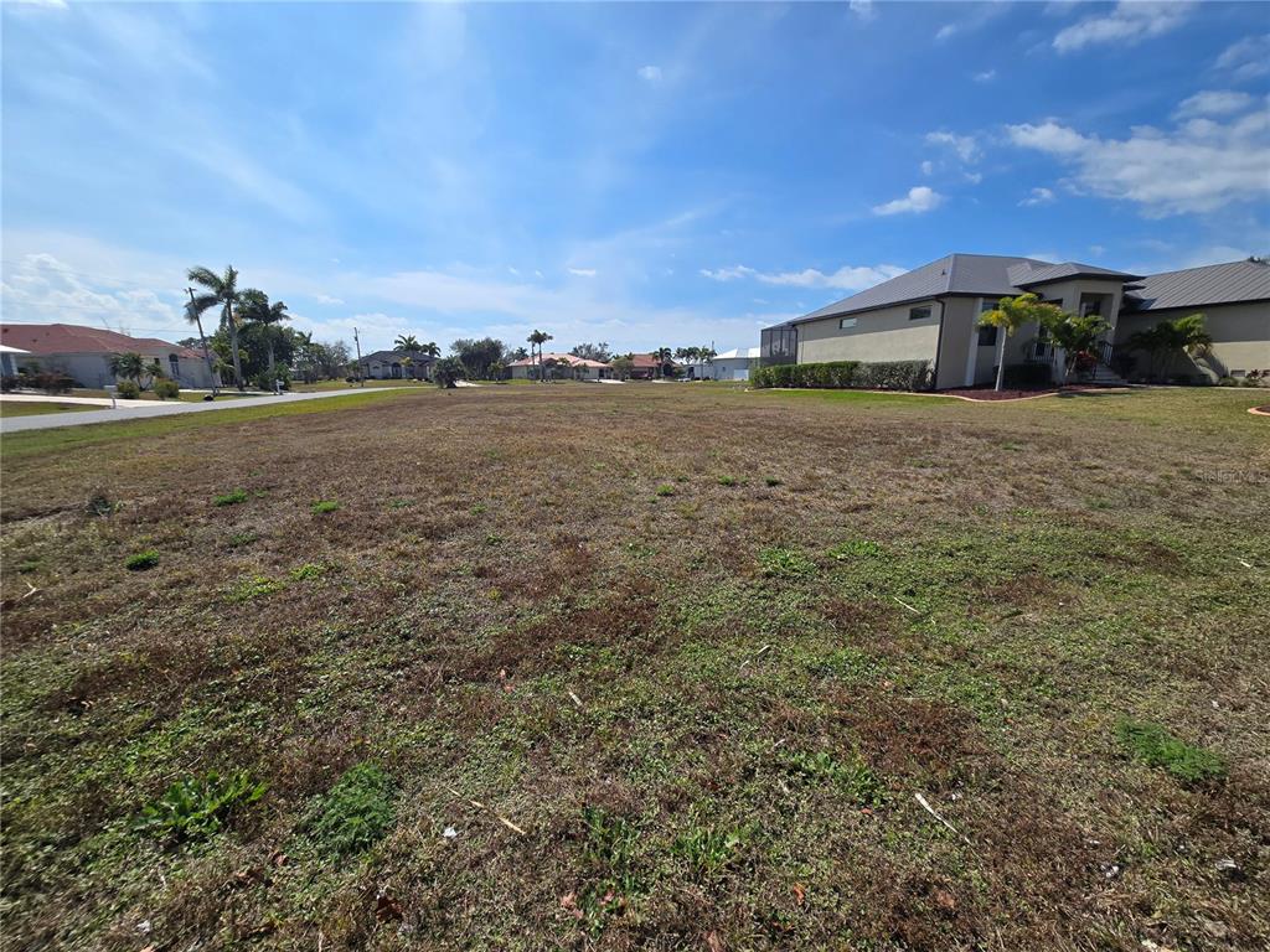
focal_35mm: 13
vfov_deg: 89.9
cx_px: 635
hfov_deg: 106.2
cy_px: 476
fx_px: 477
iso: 50
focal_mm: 2.2
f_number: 2.2
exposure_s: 1/3579
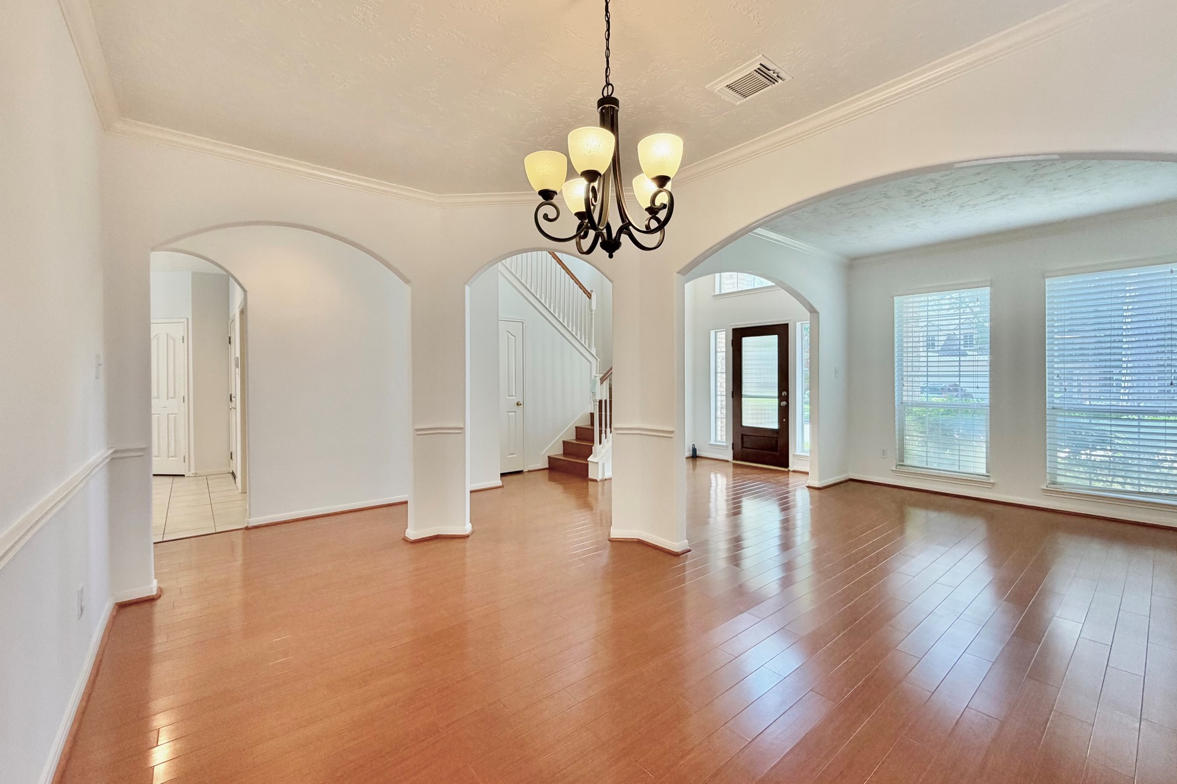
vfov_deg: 77.3
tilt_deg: -0.1
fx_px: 490
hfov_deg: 100.4
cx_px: 602
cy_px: 382
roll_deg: +0.6
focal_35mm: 15
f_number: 2.2
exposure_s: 1/120
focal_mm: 2.22
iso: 160
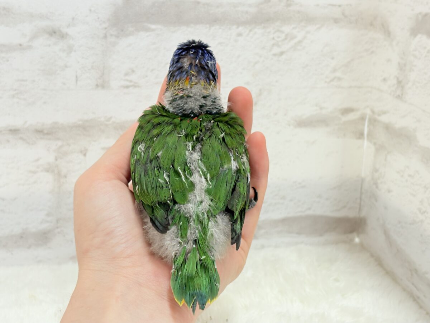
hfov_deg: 36.8
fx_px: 646
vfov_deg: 28.0
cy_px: 162
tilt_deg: -16.9
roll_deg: -0.8
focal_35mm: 52
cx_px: 215
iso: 100
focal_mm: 5.96
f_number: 1.6
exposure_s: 1/100
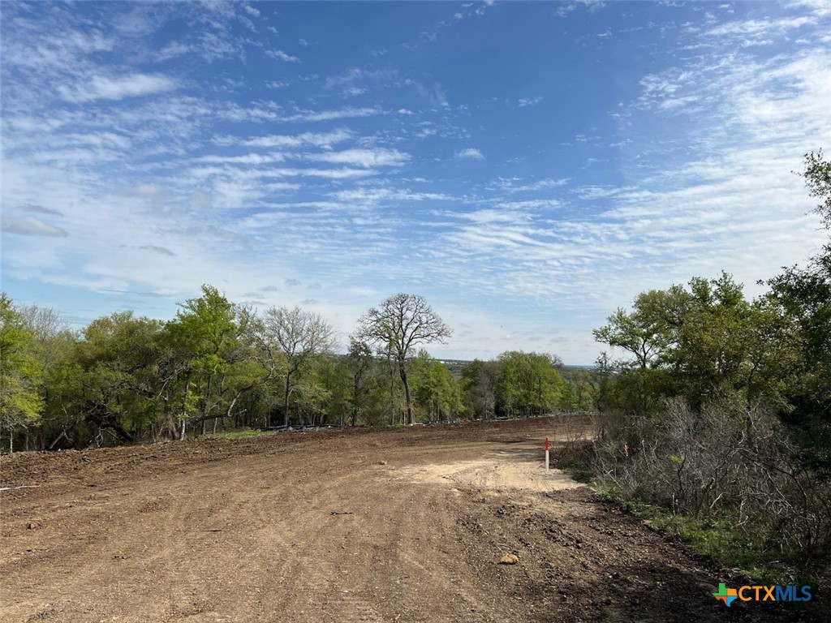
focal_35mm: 26
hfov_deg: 67.3
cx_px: 416
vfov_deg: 53.1
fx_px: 624
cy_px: 312
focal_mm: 5.7
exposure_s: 1/7463
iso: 50
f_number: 1.5
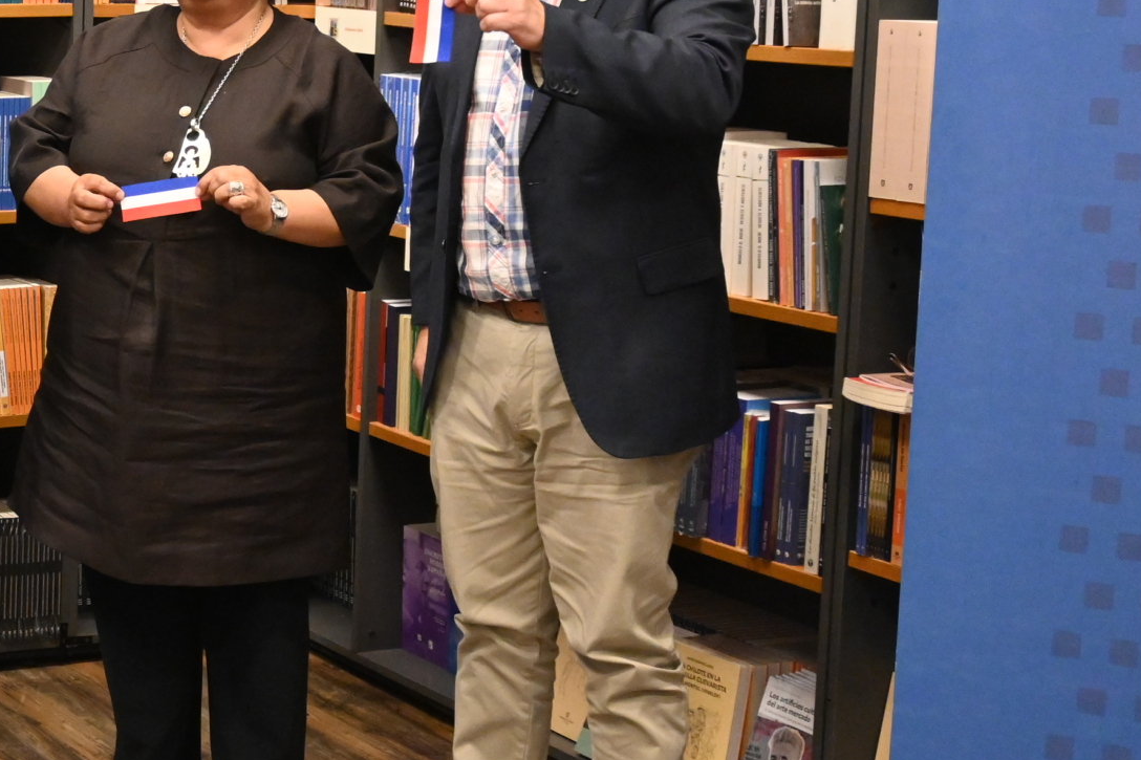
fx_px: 2572
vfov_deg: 16.8
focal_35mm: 81
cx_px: -107
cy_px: 226
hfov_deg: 23.5
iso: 3200
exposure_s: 1/125
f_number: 4.2
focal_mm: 23
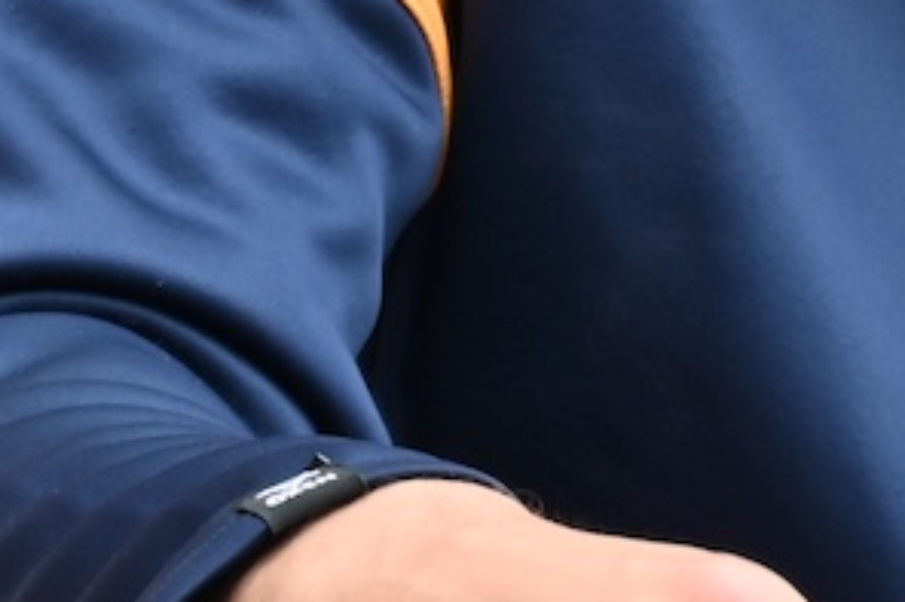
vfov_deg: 2.1
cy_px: -998
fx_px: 16456
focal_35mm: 655
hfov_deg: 3.1
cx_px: 1550
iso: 160
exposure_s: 1/250
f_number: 6.3
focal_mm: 101
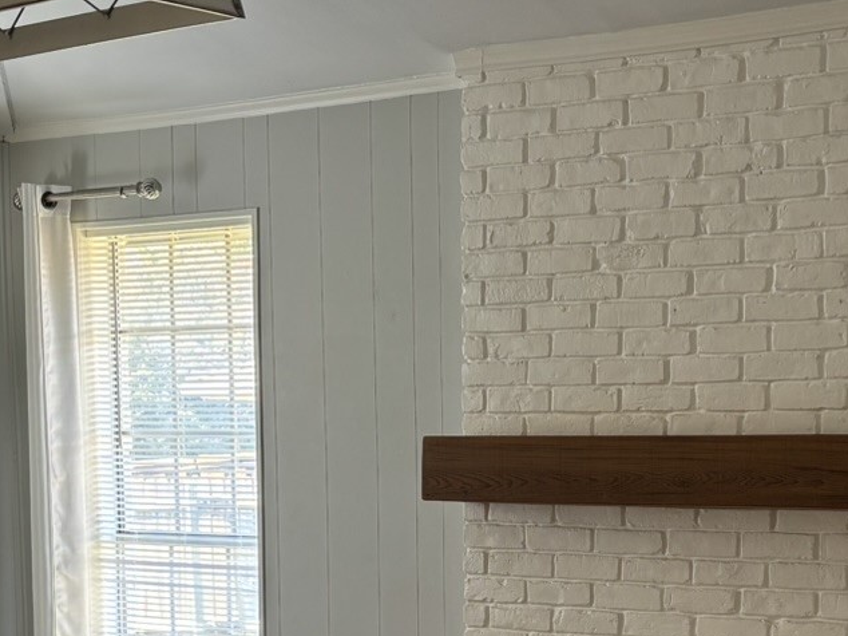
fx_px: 2057
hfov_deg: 23.1
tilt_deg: -4.8
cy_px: 578
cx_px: 618
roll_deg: +1.2
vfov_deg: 17.3
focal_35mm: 84
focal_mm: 5.96
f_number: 1.6
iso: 80
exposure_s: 1/60
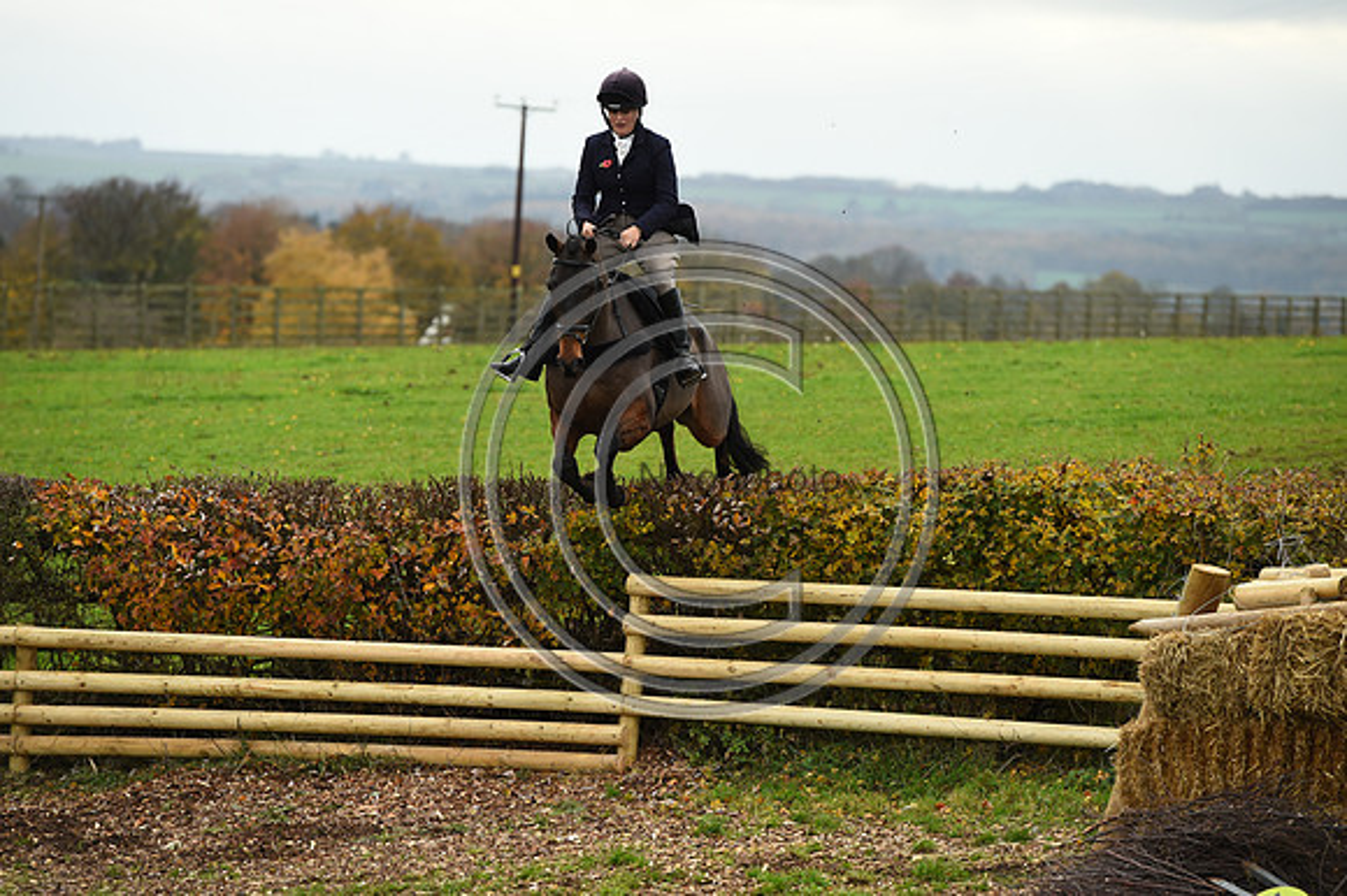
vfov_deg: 7.0
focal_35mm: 195
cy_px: 448
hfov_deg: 10.6
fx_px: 7292
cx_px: 674
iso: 800
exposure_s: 1/1000
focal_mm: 195
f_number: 5
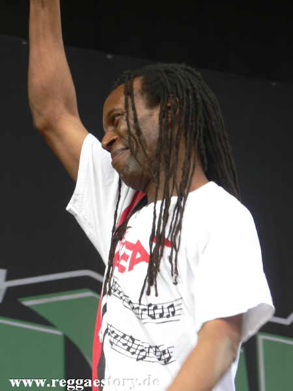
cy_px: 196
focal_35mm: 230
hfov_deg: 6.5
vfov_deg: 8.6
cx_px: 146
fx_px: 2596
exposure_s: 1/100
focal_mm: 39.5
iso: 64
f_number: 4
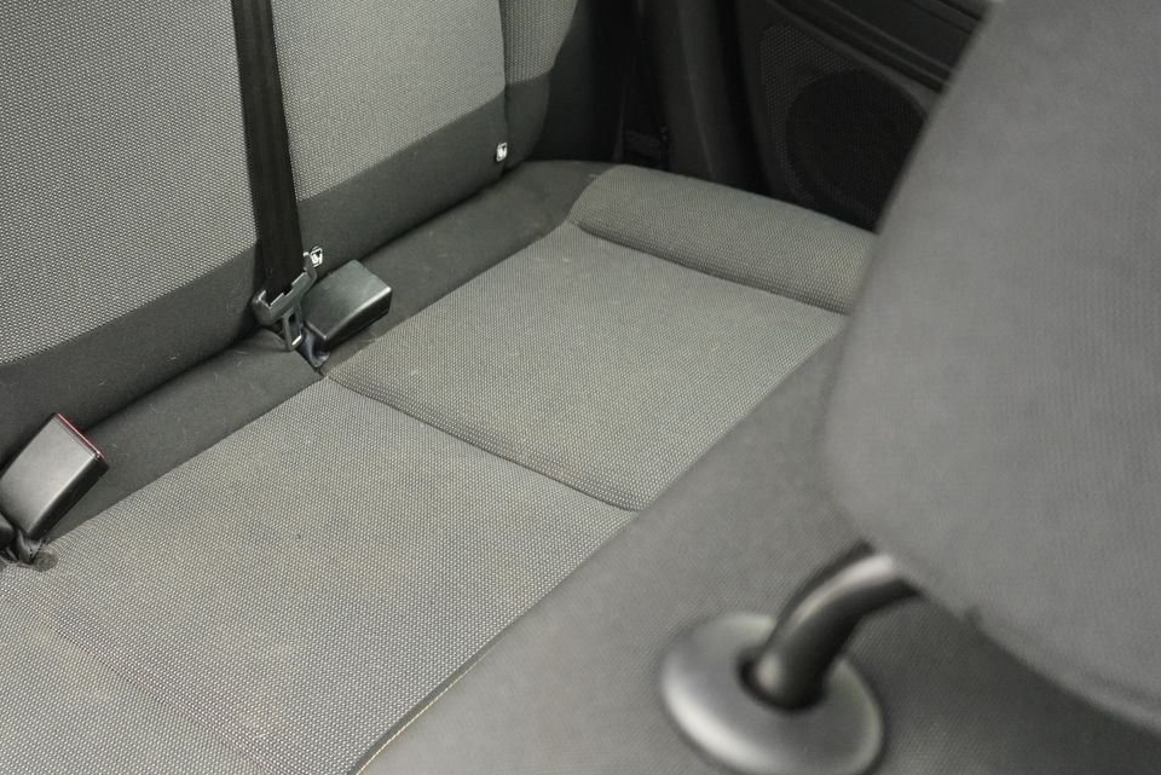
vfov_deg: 26.9
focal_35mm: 50
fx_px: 1613
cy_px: 273
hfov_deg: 36.3
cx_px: 50
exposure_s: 1/30
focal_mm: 16
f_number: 3.5
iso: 1000
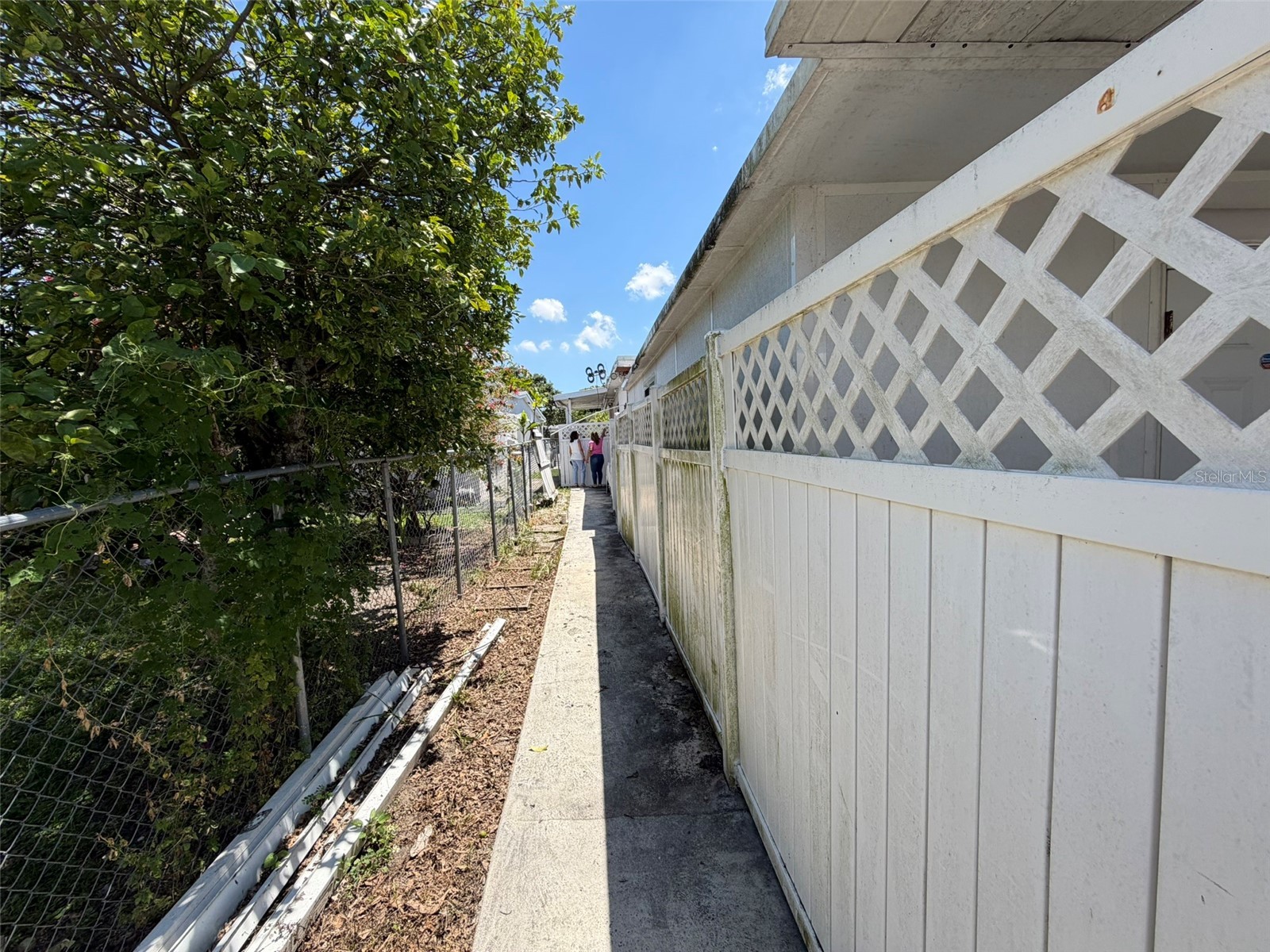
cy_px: 476
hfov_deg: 102.1
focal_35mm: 14
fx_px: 514
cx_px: 635
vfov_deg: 85.7
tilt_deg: -2.4
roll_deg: +3.2
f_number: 2.2
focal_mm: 2.22
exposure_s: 1/770
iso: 32
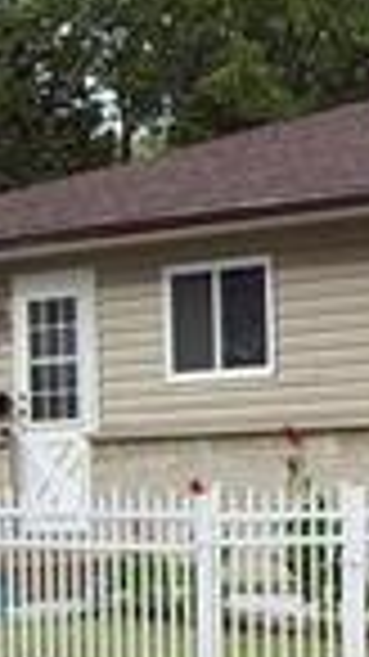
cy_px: 428
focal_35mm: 181
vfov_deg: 11.9
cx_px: 500
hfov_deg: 6.6
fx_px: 3152
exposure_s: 1/200
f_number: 4.3
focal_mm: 6.2
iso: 100
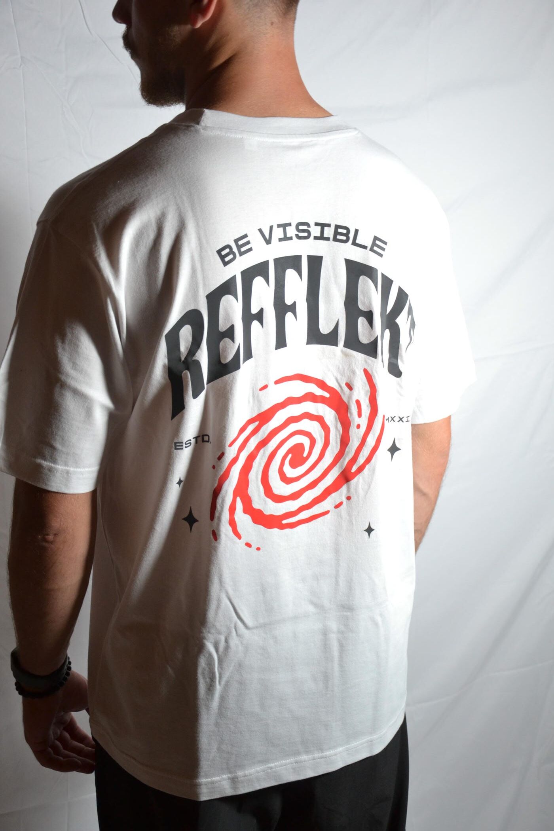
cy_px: 416
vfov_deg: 43.6
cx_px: 277
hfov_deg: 29.9
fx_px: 1039
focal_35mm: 45
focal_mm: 30
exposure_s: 1/13
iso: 800
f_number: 4.2
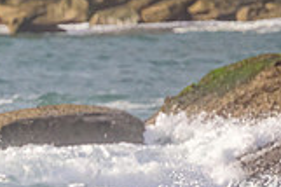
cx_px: -159
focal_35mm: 2158
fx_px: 16827
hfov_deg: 1.0
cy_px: 229
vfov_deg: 0.6
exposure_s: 1/2500
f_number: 5.6
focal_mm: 400
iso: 400
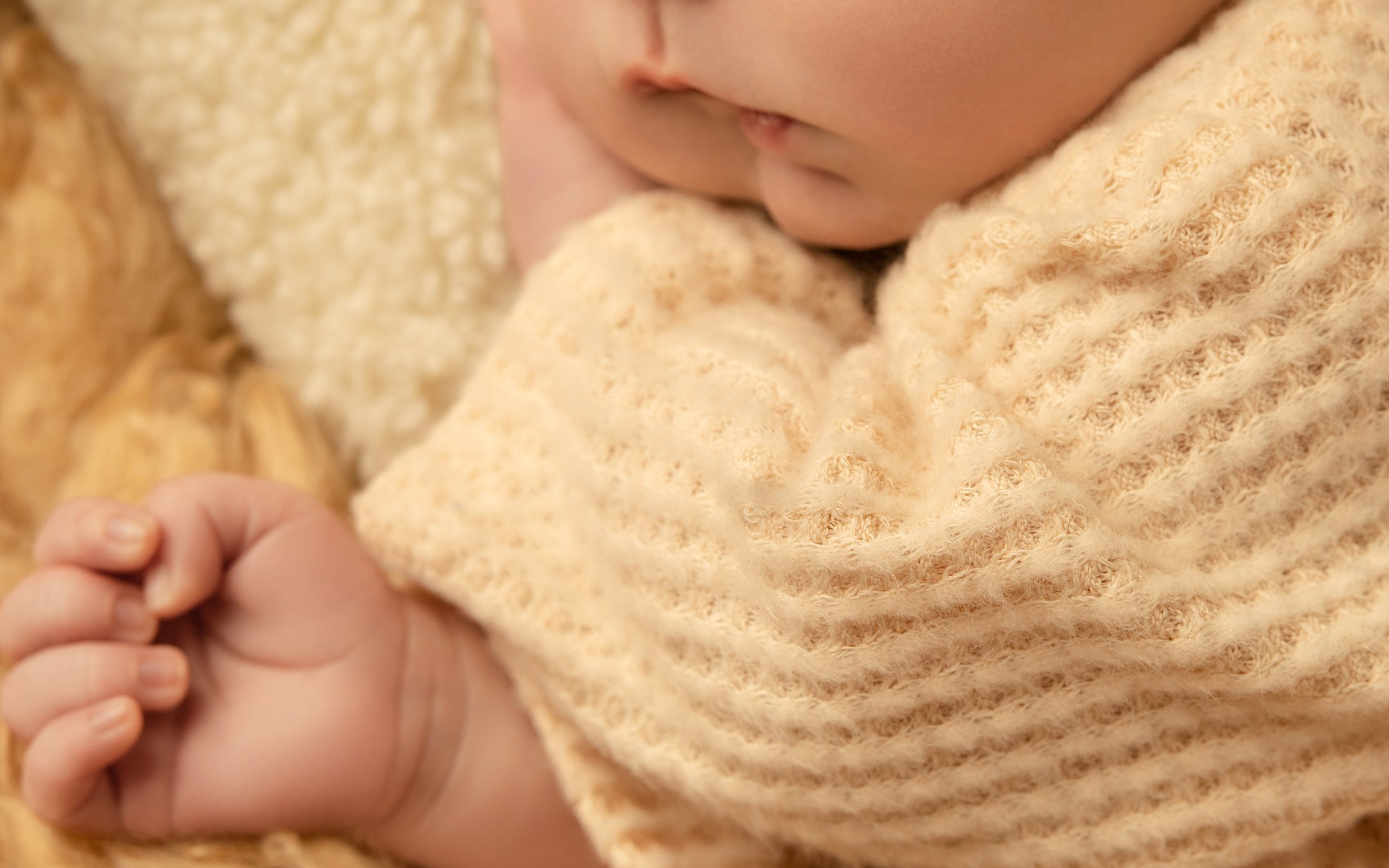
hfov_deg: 13.8
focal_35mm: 152
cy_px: 153
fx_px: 5754
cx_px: 791
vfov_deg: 8.6
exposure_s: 1/160
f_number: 5
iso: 125
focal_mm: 78
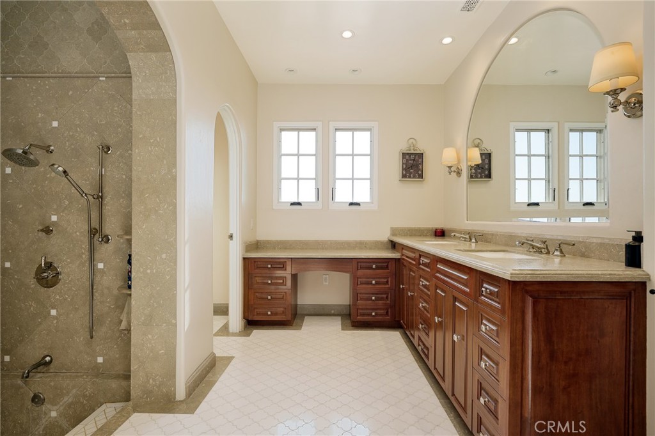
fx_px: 291
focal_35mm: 16
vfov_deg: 73.7
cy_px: 218
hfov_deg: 96.8
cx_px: 328
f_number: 8
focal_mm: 16
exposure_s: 1/80
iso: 400
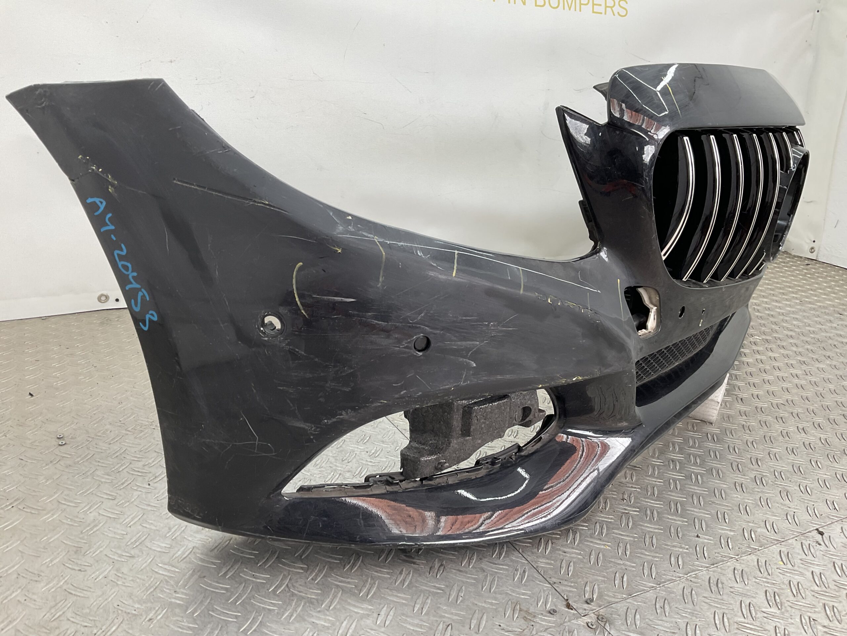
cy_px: 318
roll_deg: -5.2
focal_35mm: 29
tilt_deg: -19.5
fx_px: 710
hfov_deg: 61.7
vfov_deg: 48.2
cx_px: 424
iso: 32
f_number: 1.8
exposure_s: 1/120
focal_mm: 3
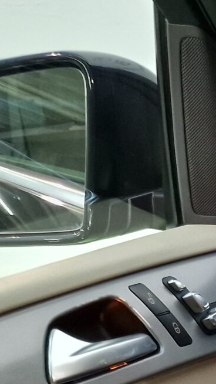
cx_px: 667
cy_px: 446
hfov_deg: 9.4
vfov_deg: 20.5
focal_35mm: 98
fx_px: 999
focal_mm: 6.4
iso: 320
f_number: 1.8
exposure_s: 1/50
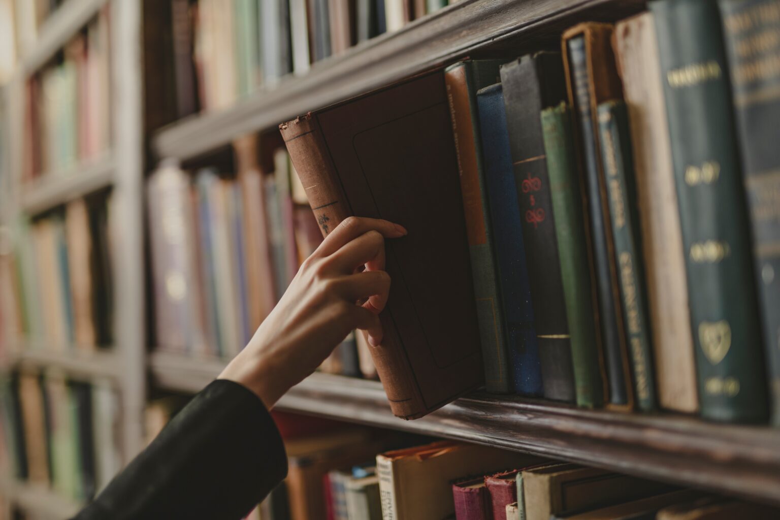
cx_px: 390
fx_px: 1083
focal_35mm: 50
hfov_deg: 39.6
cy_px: 260
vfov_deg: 27.0
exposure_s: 1/250
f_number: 1.4
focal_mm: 50
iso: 100
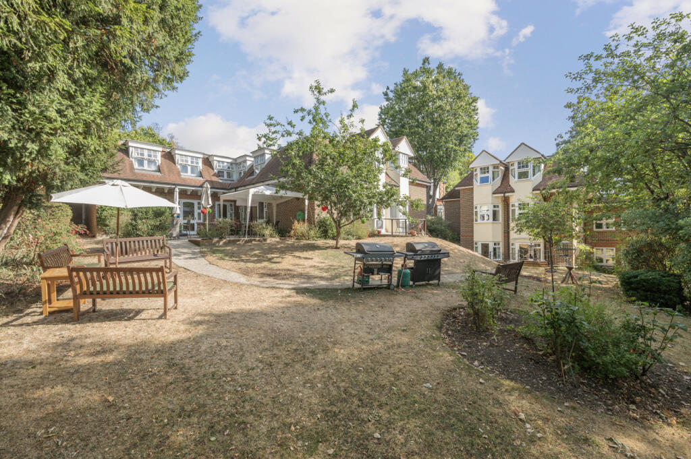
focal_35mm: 14
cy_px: 230
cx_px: 346
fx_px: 268
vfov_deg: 81.1
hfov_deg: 104.3
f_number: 8
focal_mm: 14
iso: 400
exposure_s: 1/250
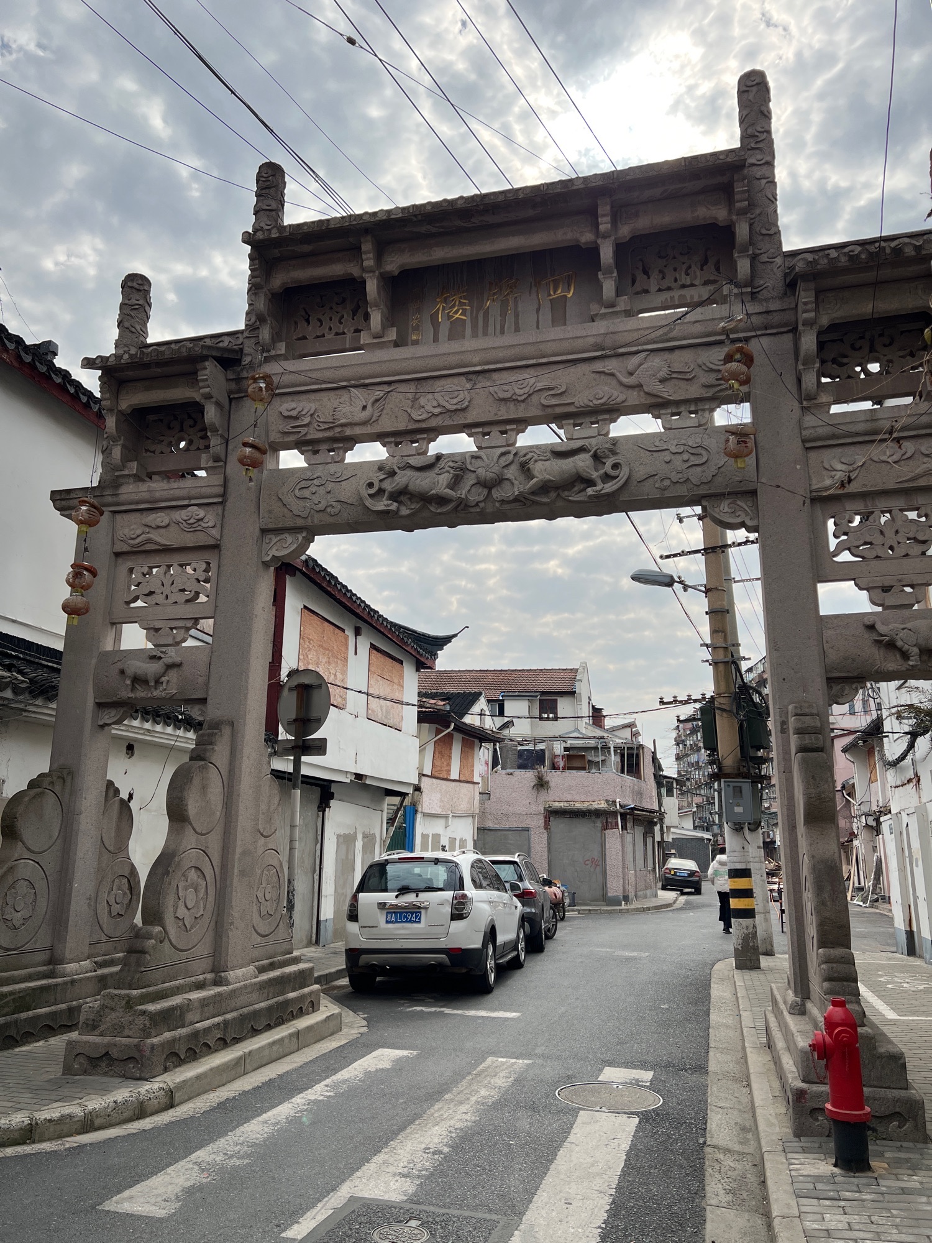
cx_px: 466
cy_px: 622
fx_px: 933
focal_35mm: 26
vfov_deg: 67.3
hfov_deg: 53.1
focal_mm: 5.7
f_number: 1.5
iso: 50
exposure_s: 1/5076
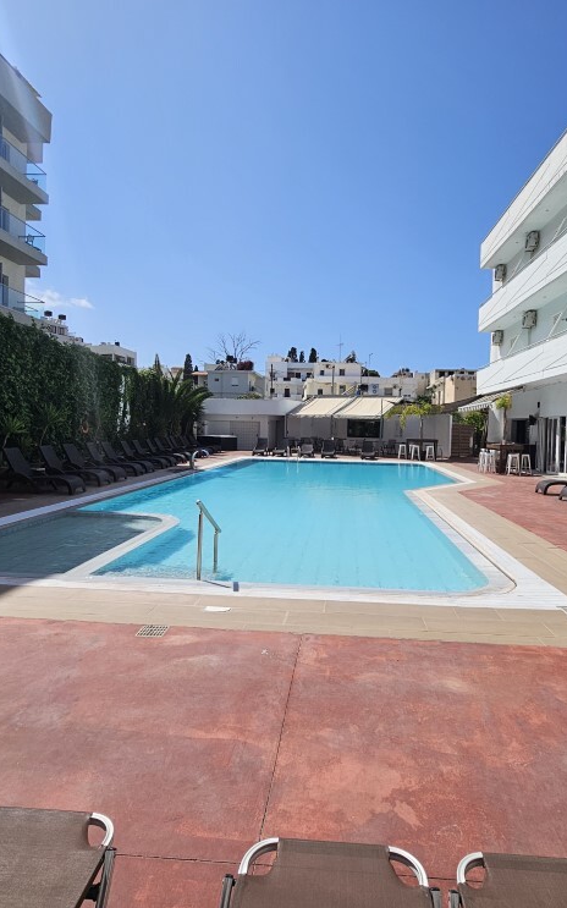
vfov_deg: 88.0
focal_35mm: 19
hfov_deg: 62.1
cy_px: 440
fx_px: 470
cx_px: 301
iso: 50
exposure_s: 1/4717
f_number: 2.2
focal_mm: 2.2
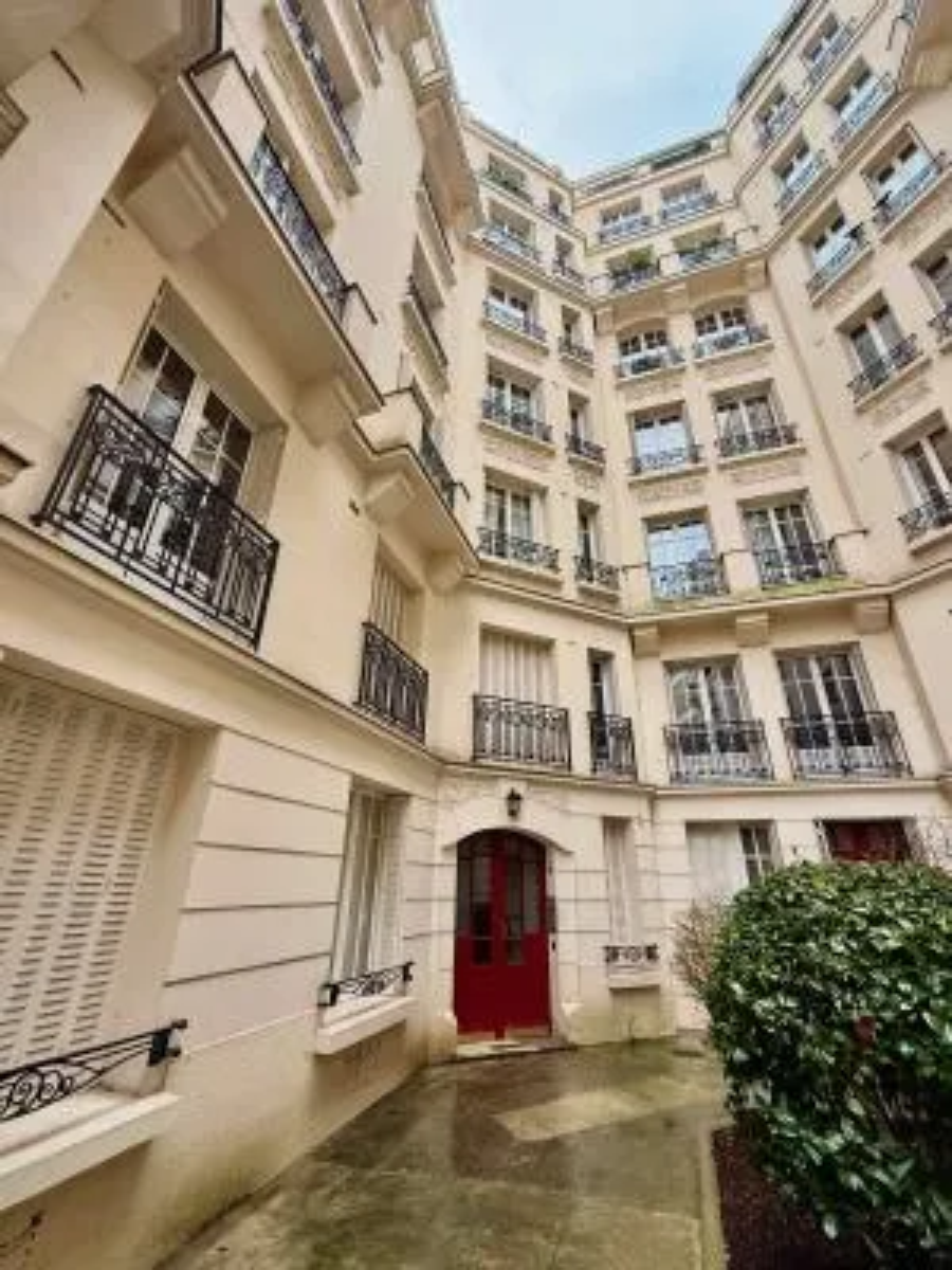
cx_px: 476
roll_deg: +0.6
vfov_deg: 102.1
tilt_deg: +23.6
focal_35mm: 14
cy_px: 635
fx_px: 513
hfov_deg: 85.7
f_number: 2.2
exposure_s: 1/99
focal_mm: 2.22
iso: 125
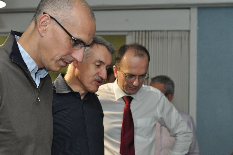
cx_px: 116
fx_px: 485
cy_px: 78
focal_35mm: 75
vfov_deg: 18.1
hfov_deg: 27.0
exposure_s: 1/60
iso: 1600
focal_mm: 50
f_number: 4
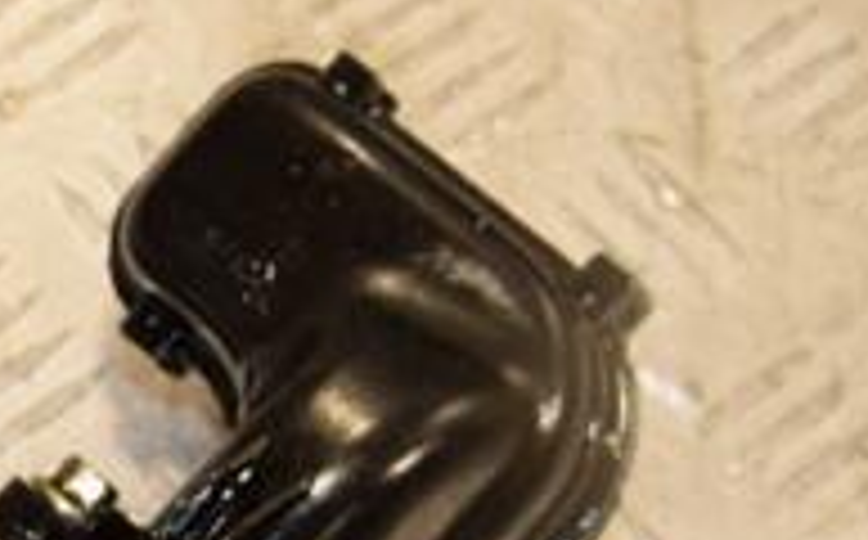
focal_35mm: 181
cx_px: -207
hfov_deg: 11.3
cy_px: 639
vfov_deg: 7.2
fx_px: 4275
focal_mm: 38
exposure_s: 1/200
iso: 800
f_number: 7.1
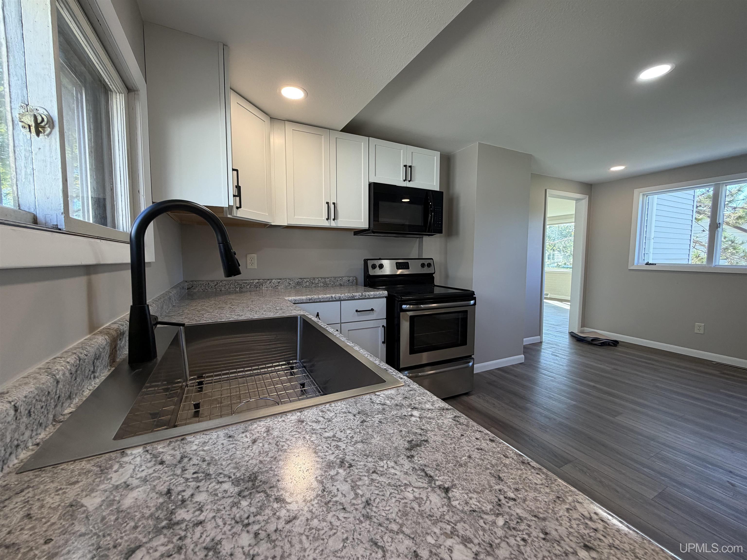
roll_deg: -0.3
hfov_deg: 102.1
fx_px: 302
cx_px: 374
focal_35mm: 14
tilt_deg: -3.3
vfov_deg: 85.7
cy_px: 280
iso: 125
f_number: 2.2
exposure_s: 1/120
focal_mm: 2.22
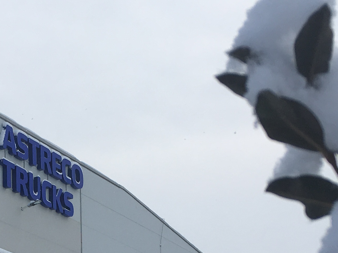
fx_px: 879
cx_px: 19
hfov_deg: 21.2
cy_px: 307
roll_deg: +0.2
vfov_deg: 15.8
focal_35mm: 90
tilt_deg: +9.9
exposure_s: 1/2079
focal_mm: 4.15
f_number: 2.2
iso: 25
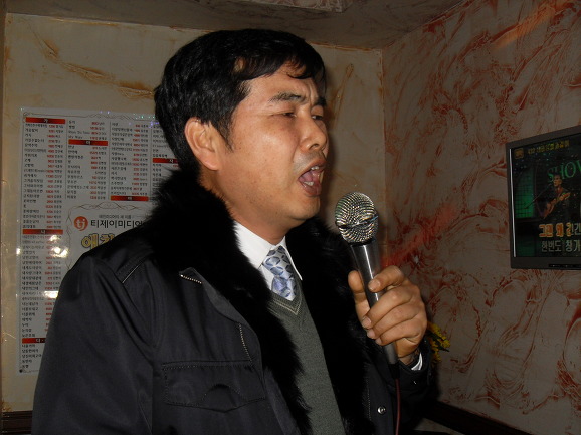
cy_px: 218
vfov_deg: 38.6
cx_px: 290
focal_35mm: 37
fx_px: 621
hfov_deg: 50.2
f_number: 2.8
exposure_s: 1/45
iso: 100
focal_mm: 6.3
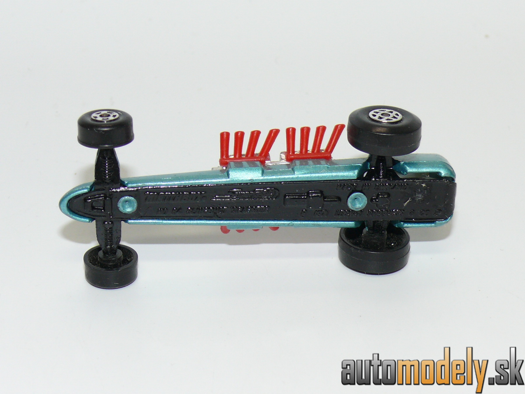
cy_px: 197
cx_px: 262
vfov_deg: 14.1
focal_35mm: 105
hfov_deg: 18.7
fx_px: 1592
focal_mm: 13.7
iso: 100
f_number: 4
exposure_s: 1/30
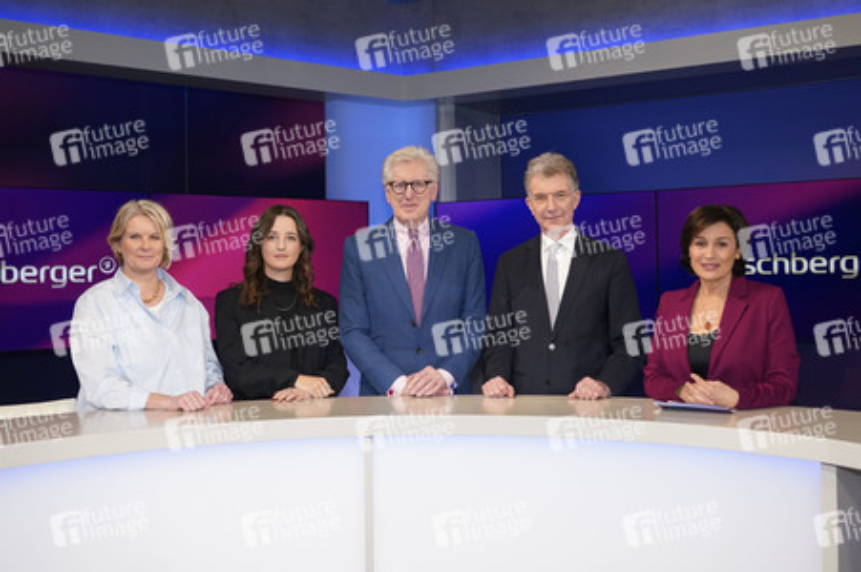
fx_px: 884
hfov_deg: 51.9
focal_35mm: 37
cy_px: 286
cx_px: 430
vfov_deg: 35.9
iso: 2000
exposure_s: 1/160
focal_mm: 37
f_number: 5
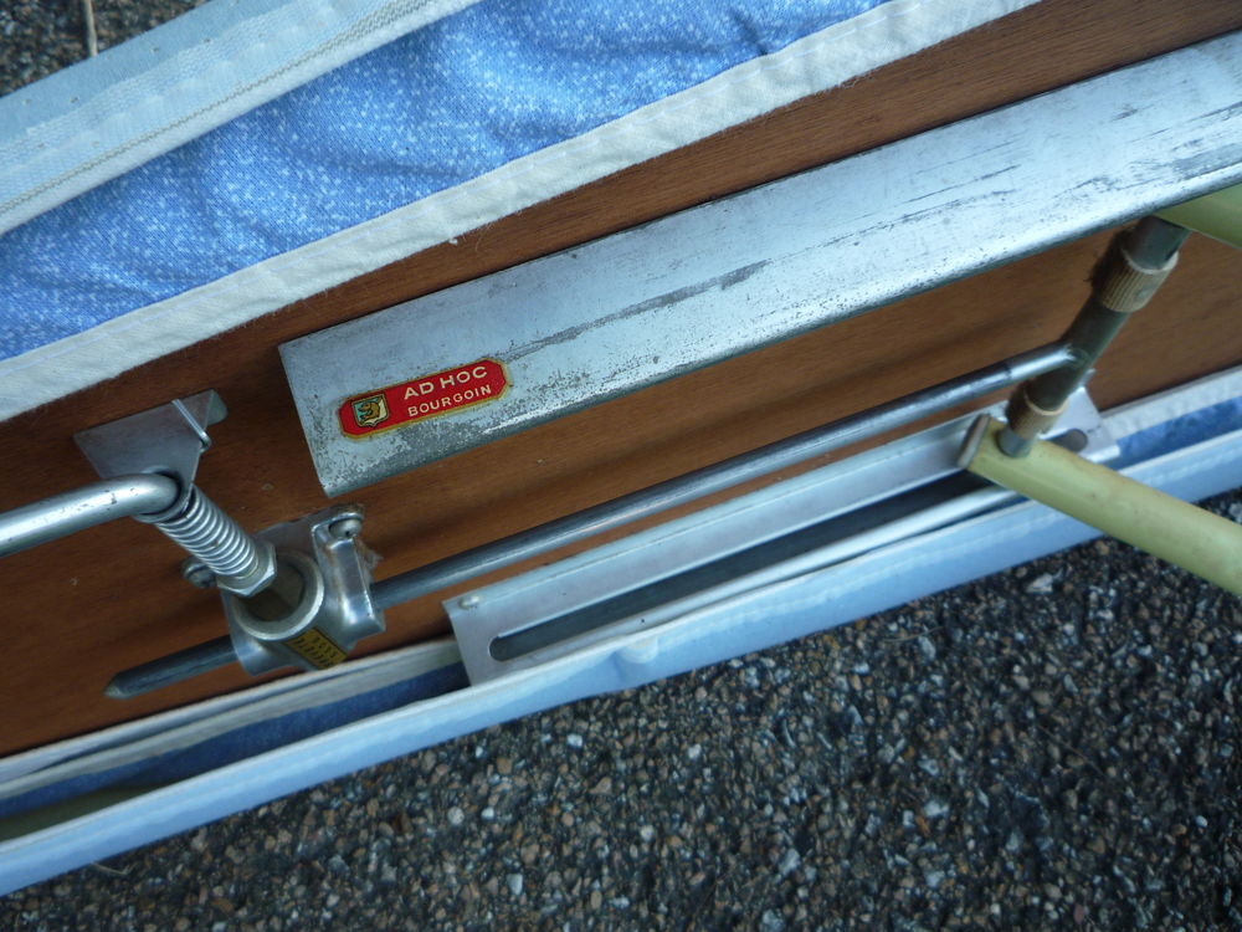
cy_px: 466
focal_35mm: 30
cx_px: 621
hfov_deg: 60.0
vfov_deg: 46.8
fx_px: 1076
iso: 100
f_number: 3.3
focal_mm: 5.2
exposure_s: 1/50
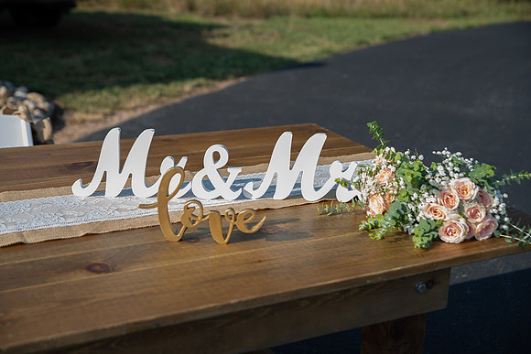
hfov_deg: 38.2
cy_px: 177
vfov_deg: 26.0
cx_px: 266
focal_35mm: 52
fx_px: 767
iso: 64
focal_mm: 52
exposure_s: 1/320
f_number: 3.5
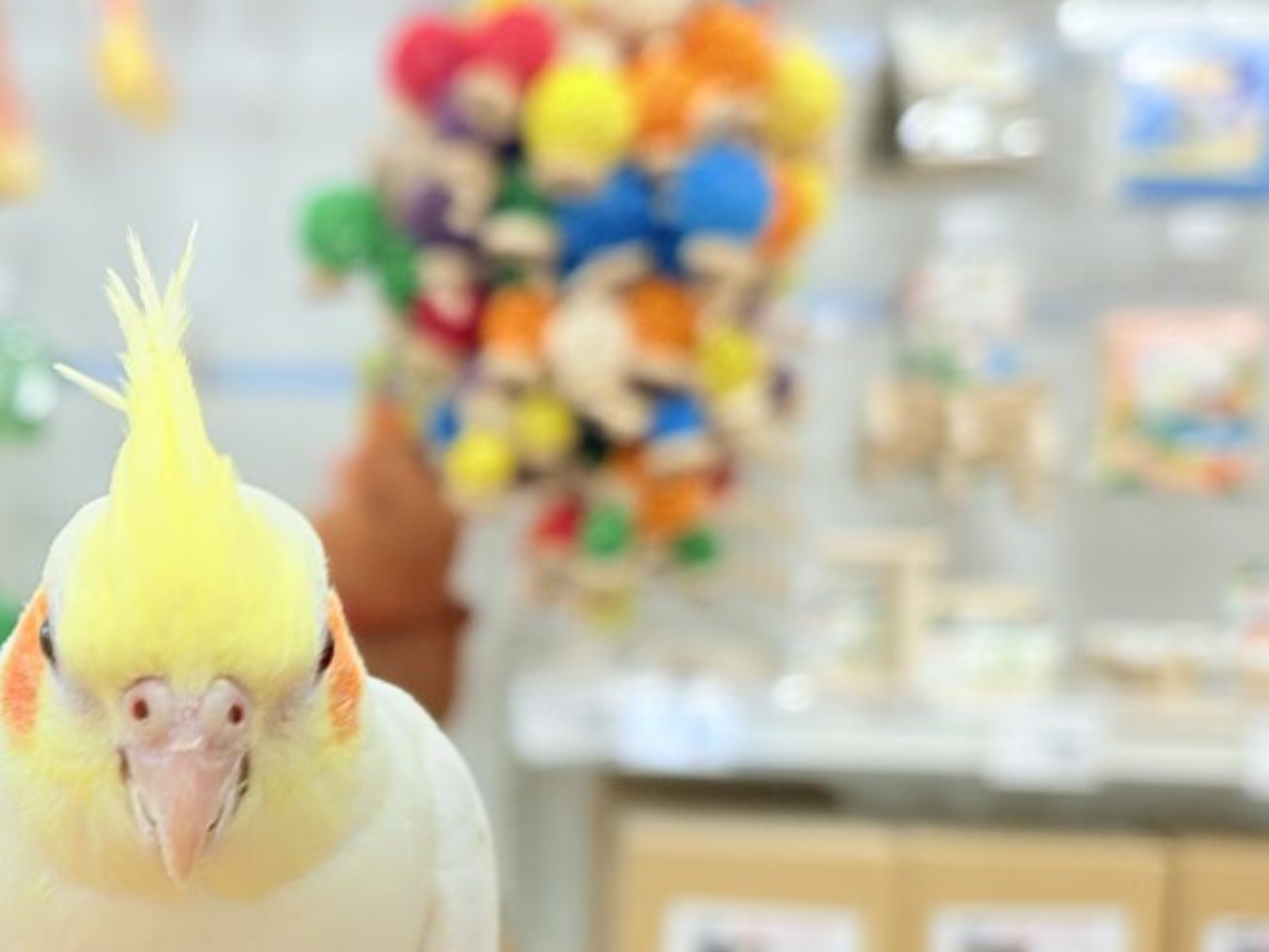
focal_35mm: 94
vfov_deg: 15.6
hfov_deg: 20.5
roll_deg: -0.7
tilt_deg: -6.7
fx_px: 3446
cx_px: 138
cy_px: 791
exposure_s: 1/50
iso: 50
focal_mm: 5.96
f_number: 1.6
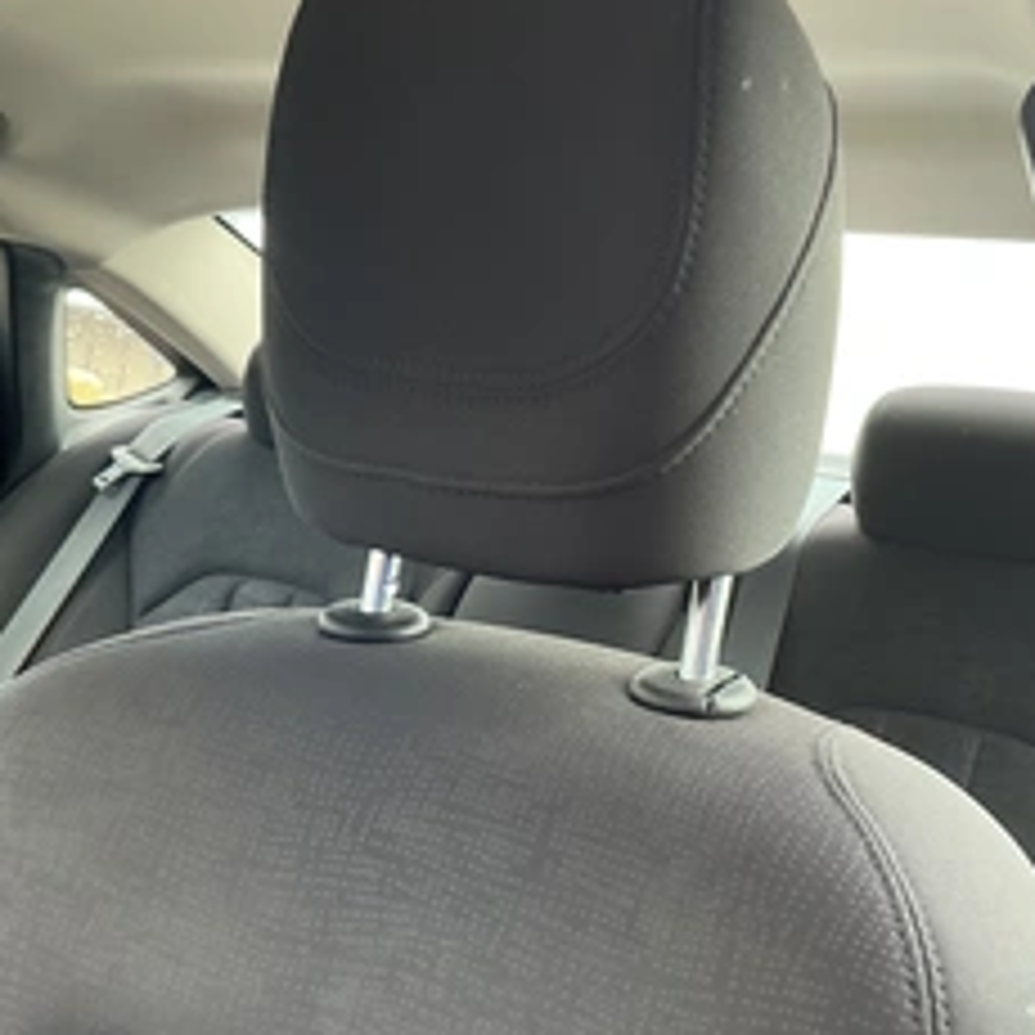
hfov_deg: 39.2
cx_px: 526
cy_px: 454
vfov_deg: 39.1
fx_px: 1455
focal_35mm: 43
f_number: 1.8
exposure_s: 1/60
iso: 100
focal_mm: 3
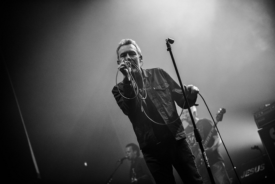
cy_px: 92
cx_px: 138
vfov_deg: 19.5
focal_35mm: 70
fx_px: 535
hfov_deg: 28.8
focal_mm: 70
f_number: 2.8
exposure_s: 1/100
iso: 1250
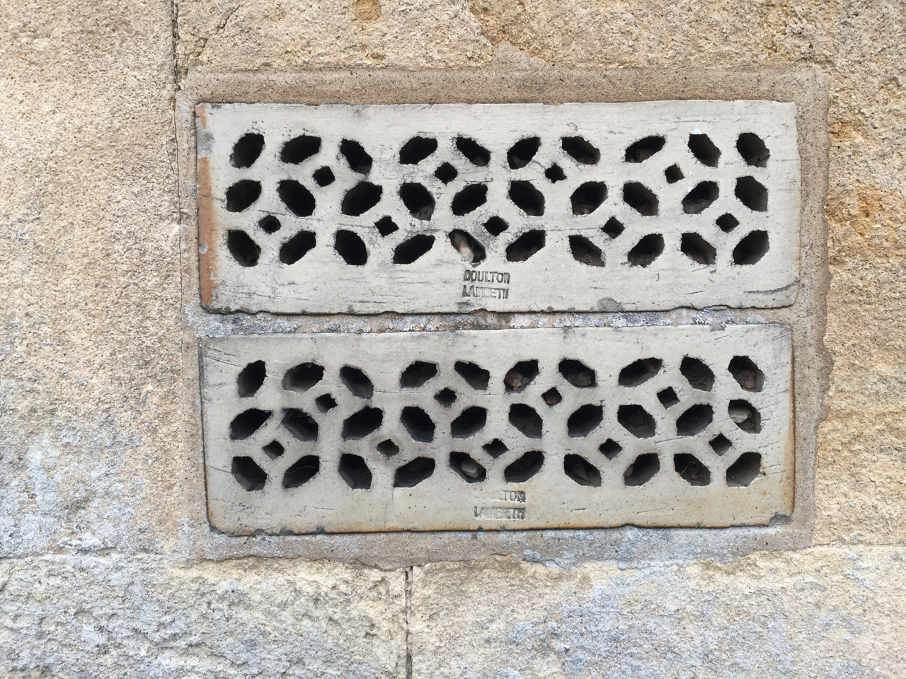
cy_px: 340
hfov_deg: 61.7
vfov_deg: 48.2
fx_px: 759
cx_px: 453
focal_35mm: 29
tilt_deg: -3.2
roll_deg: +0.2
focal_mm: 4.15
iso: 32
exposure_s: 1/302
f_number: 2.2
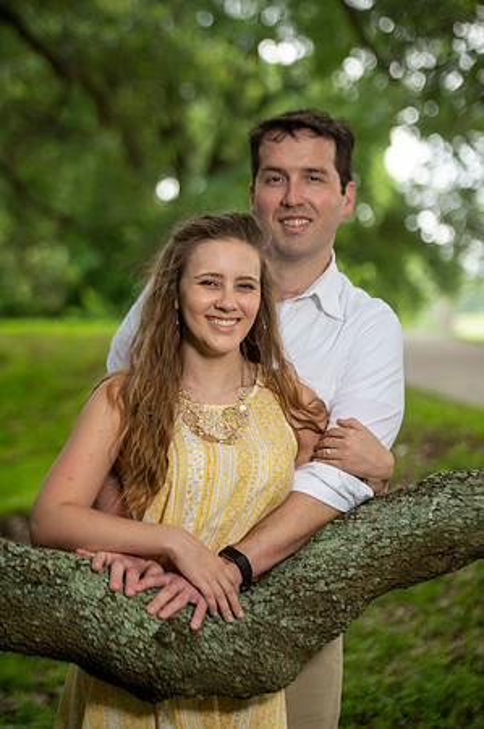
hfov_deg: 14.8
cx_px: 242
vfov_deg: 22.2
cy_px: 364
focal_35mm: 92
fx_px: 1859
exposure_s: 1/100
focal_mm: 92
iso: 125
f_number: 2.8
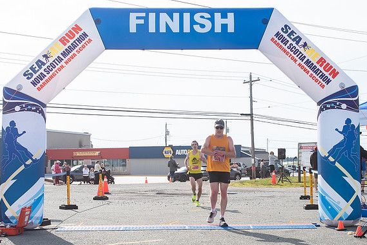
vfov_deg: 21.9
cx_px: 212
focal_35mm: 62
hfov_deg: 32.3
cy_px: 156
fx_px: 632
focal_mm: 31
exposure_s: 1/3200
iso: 800
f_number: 4
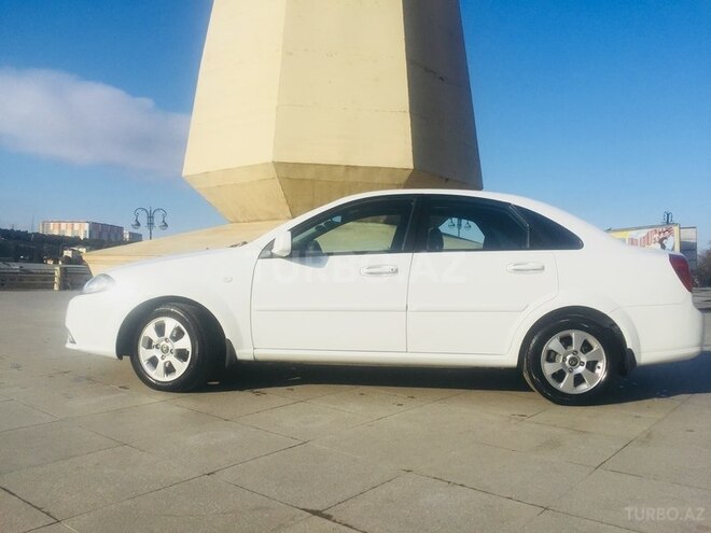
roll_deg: -2.0
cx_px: 356
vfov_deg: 48.2
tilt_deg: -1.0
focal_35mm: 29
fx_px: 596
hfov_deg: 61.7
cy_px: 266
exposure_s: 1/3300
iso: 32
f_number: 2.2
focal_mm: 4.15
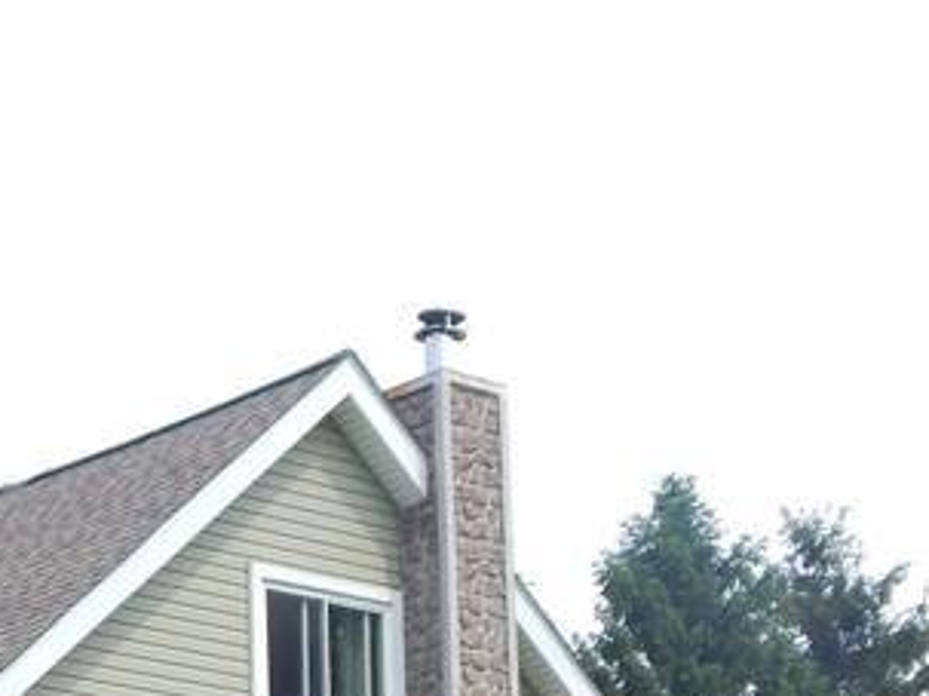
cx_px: -218
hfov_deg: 16.4
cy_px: 1085
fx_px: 3085
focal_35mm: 115
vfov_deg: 12.2
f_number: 3.3
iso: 125
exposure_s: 1/800
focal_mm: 6.1
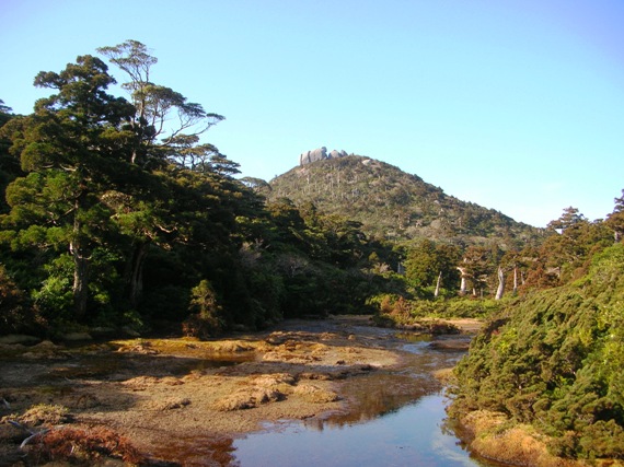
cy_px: 234
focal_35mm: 35
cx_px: 312
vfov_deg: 40.7
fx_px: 631
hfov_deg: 52.6
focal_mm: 5.8
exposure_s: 1/360
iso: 50
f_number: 2.8
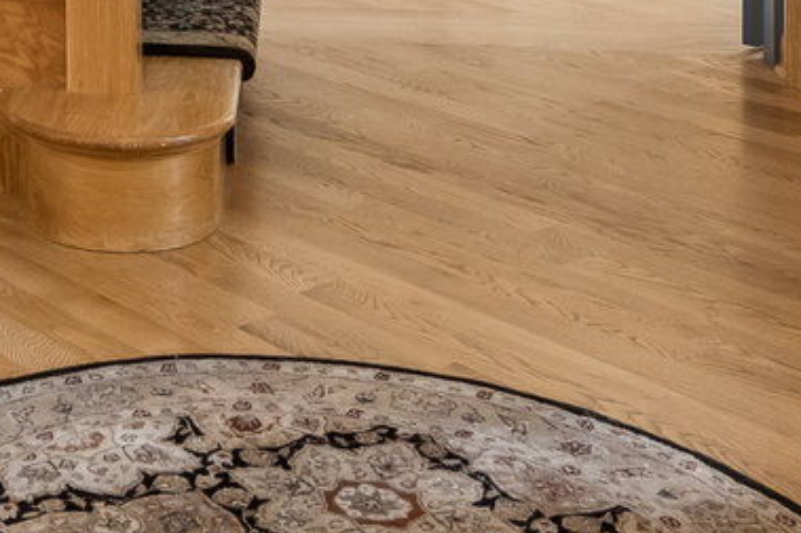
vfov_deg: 15.3
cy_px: -423
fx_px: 1712
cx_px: -34
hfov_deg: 24.9
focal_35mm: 77
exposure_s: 1/15
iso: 200
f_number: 8
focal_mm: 12
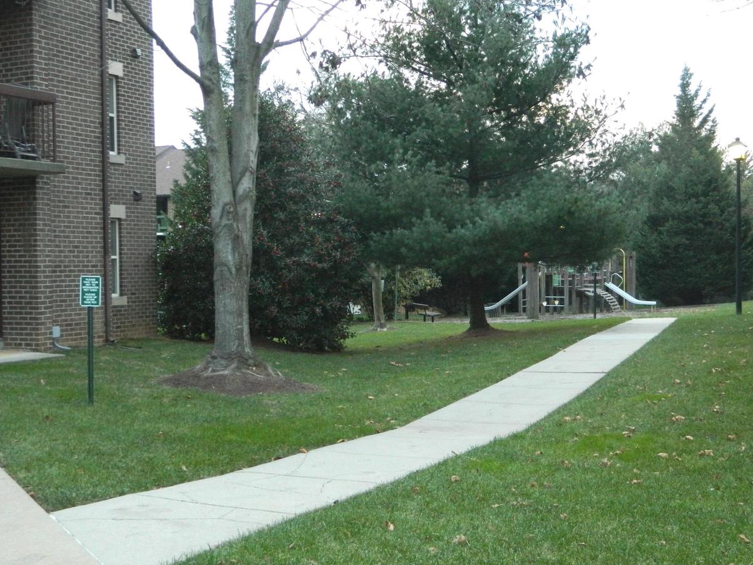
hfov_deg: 38.9
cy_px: 308
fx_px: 1066
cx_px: 401
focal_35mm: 49
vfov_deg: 29.7
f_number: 3.5
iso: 400
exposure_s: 1/20
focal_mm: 7.3
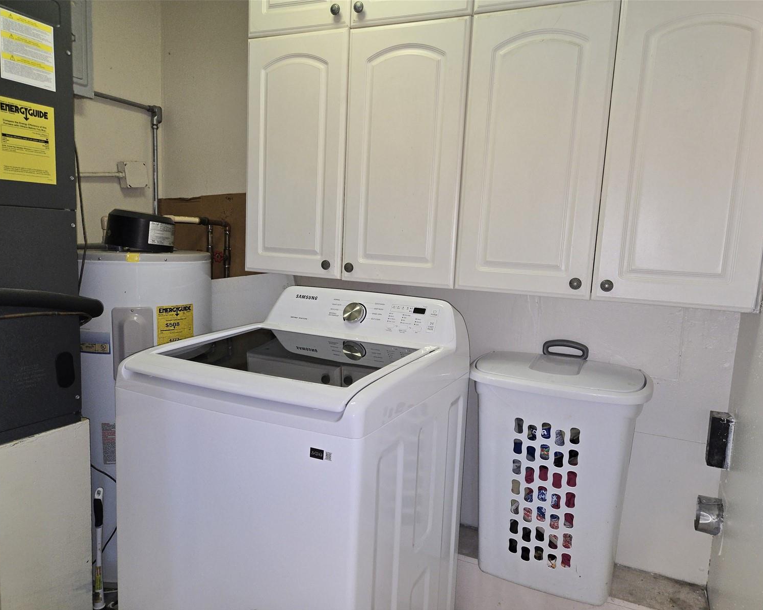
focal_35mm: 24
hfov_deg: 70.3
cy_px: 305
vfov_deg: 58.8
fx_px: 542
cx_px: 400
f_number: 1.8
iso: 125
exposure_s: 1/60
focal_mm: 5.4
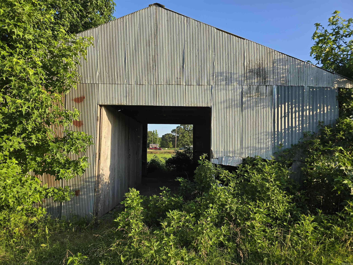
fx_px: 235
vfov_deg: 58.9
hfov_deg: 73.9
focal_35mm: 23
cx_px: 176
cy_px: 132
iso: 12
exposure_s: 1/226
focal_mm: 6.3
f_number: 1.7
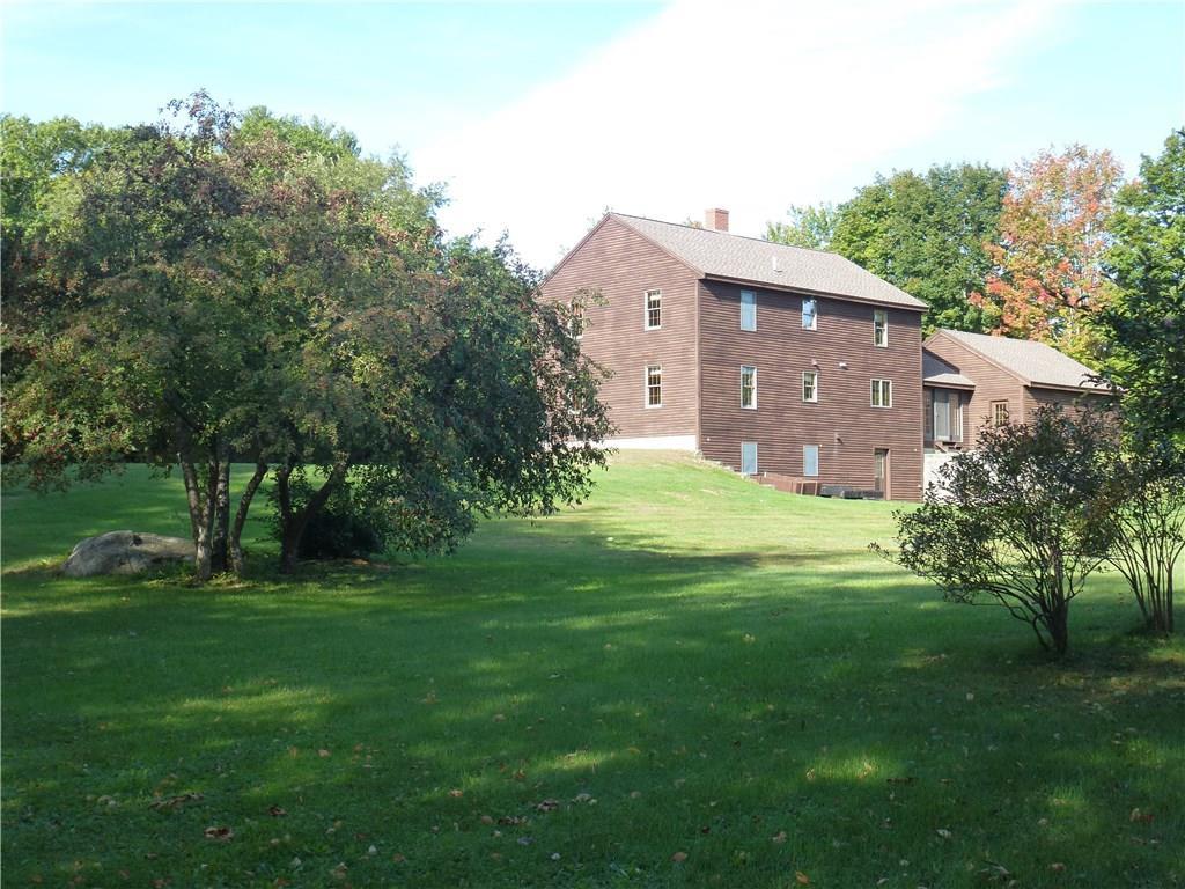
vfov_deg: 32.2
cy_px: 444
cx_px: 592
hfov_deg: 42.1
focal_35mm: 45
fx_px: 1540
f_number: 4
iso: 160
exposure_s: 1/200
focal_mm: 8
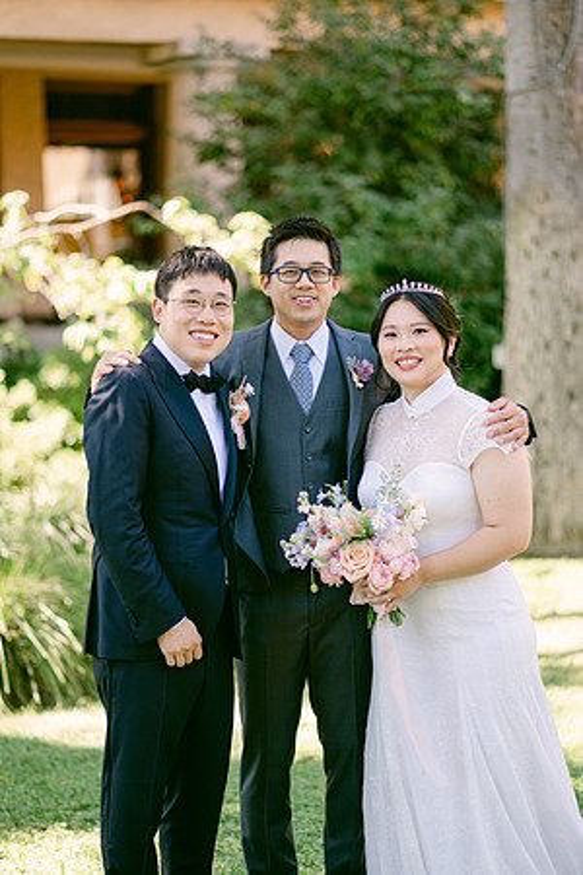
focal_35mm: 85
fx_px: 2065
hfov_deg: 16.1
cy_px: 438
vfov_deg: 23.9
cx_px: 292
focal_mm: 85
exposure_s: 1/320
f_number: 1.8
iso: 80
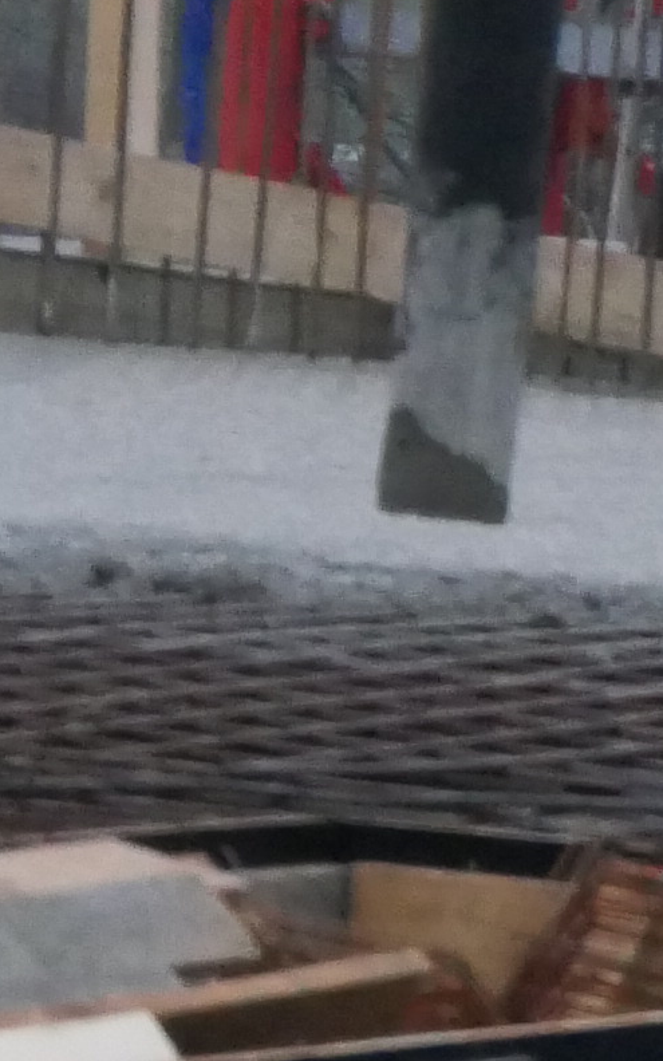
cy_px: -175
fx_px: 16363
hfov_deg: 2.3
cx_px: 2660
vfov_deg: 3.7
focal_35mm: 566
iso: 3200
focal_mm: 46
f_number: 4.9
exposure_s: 1/320
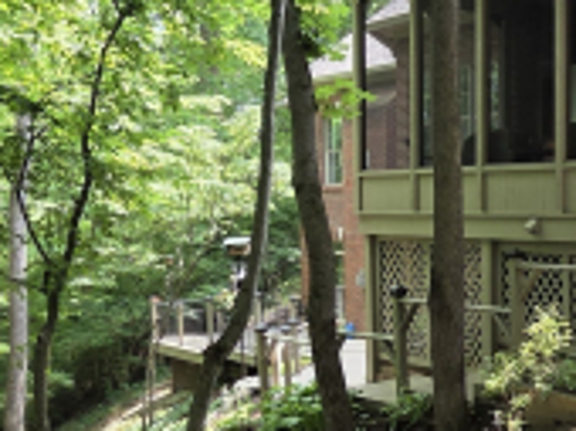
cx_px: 608
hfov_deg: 33.5
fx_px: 847
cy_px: 244
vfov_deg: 28.5
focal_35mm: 51
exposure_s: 1/208
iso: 50
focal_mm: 2.2
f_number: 2.2
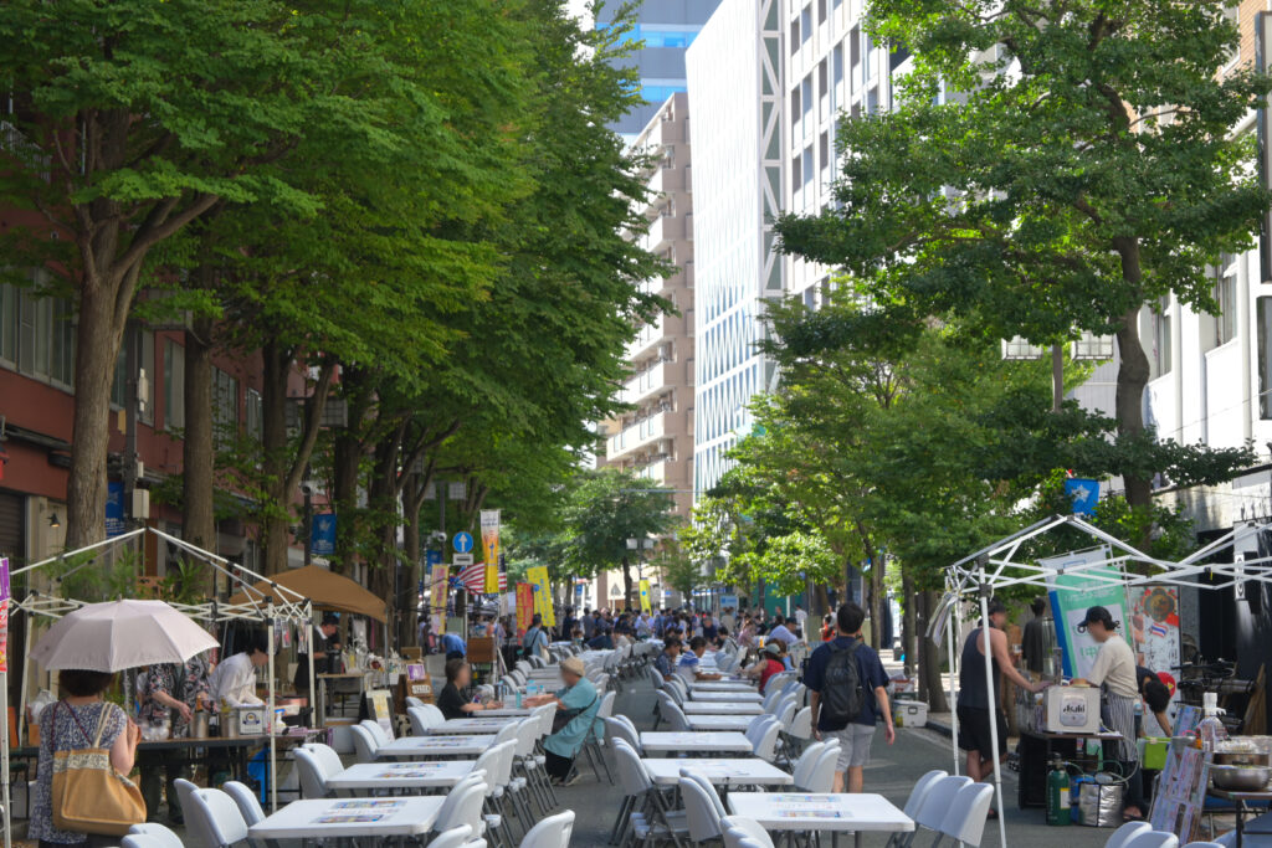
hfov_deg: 27.0
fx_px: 2650
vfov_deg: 18.2
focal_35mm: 75
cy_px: 424
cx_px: 636
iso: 100
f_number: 6.3
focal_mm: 50
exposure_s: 1/80
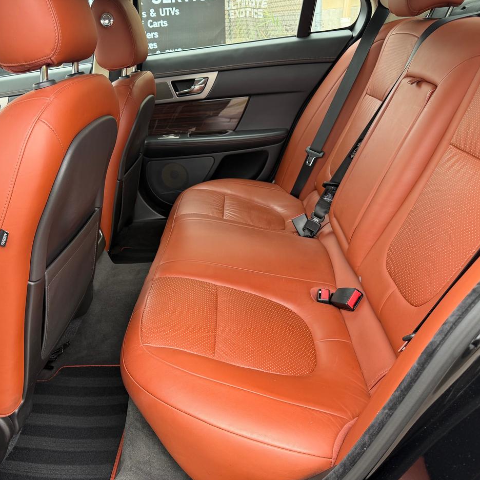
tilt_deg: -24.4
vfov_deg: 55.6
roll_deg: +4.6
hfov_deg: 55.2
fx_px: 455
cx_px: 189
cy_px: 245
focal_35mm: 29
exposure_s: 1/121
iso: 100
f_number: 1.78
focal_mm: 6.76
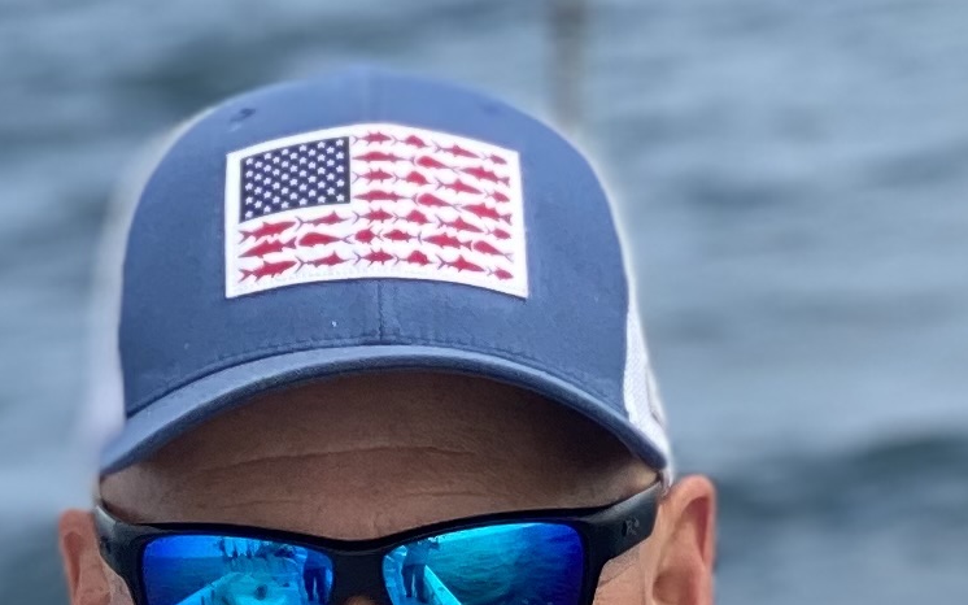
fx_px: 7860
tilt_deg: -11.4
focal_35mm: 298
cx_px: 391
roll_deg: +8.0
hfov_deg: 7.0
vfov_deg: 4.3
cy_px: 1625
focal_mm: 6
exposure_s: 1/978
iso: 20
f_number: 2
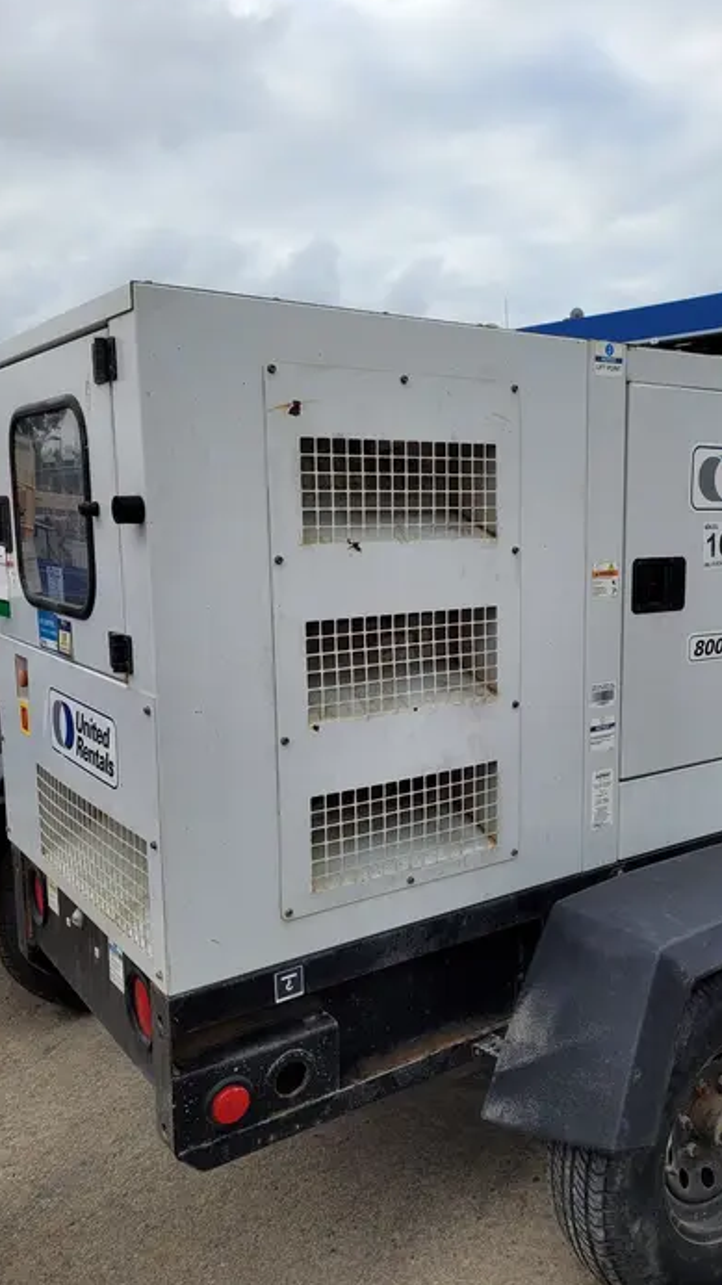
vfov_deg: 64.3
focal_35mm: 30
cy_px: 638
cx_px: 471
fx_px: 1022
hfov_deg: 38.6
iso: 40
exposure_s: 1/1111
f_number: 1.8
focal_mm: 5.4
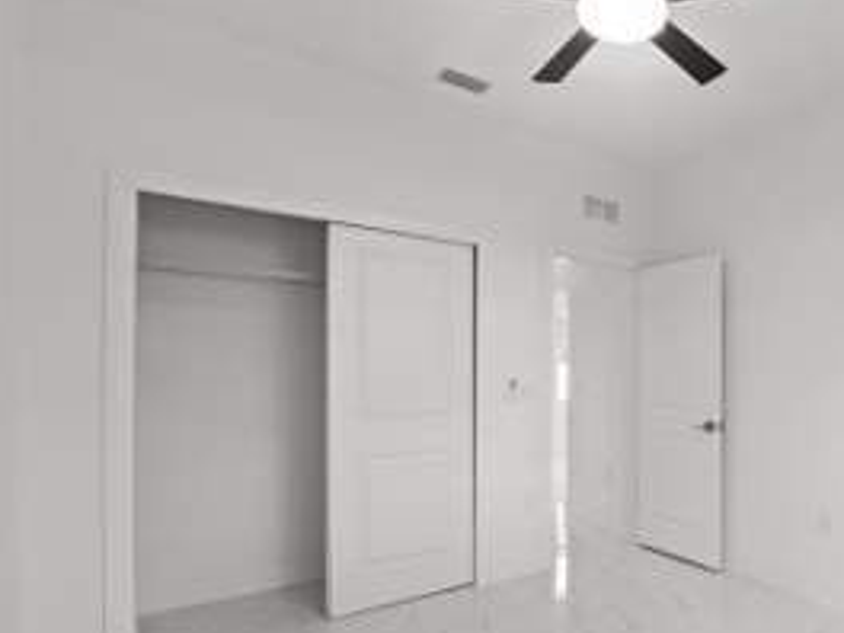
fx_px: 512
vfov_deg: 63.0
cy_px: 374
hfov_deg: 72.4
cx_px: 652
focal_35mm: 21
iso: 800
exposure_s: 1/50
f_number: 5.6
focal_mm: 12
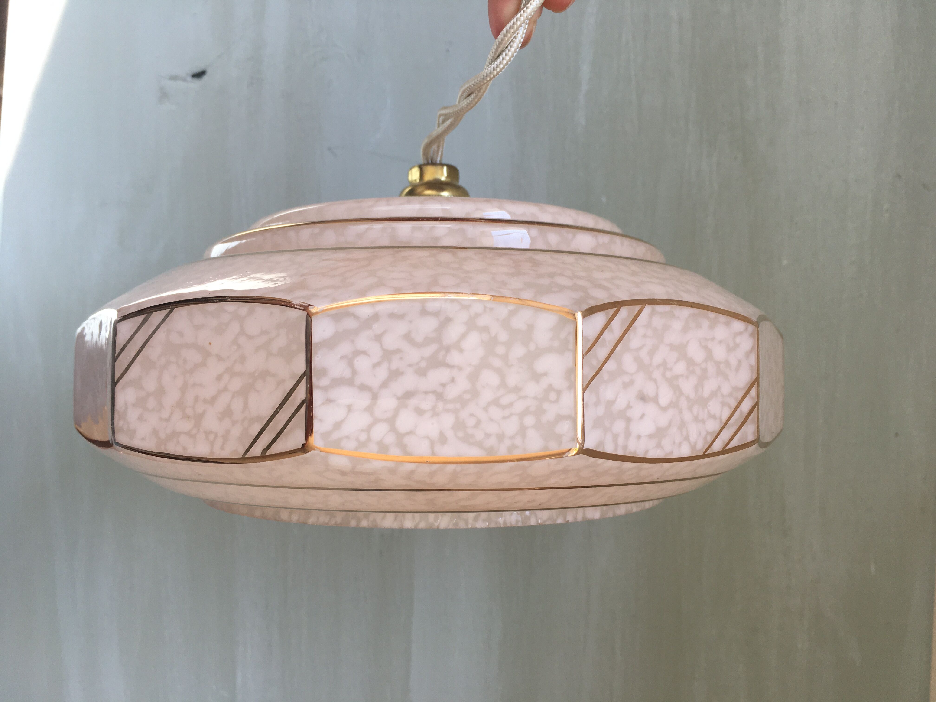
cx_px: 468
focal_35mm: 29
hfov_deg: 61.7
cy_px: 351
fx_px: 784
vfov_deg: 48.2
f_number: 2.2
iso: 25
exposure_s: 1/100
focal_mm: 4.15
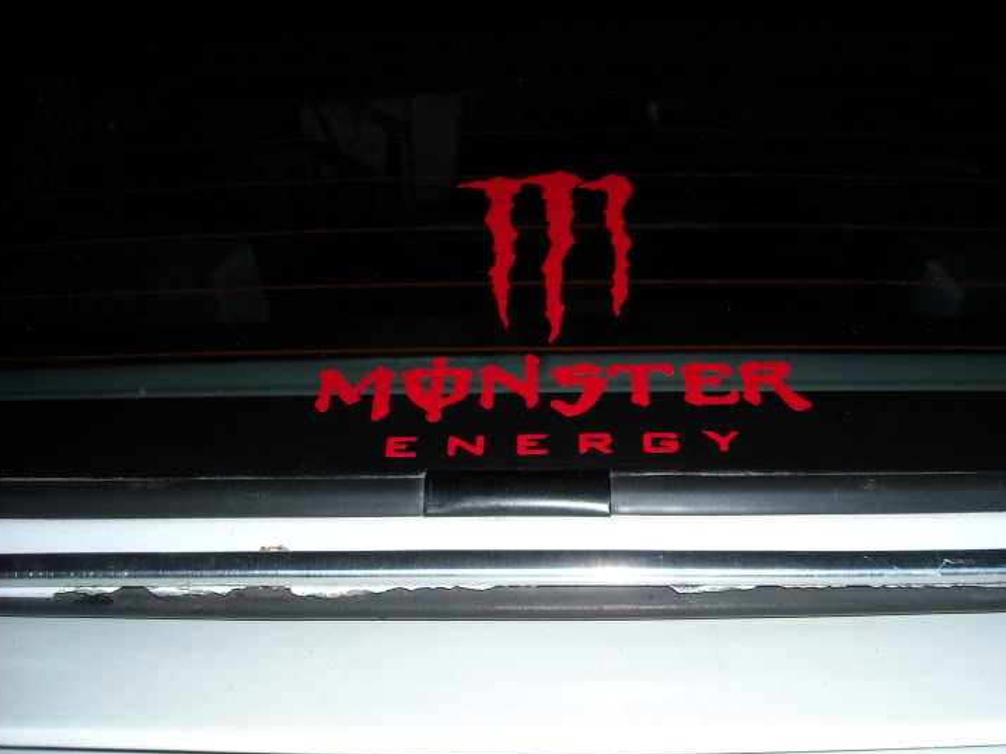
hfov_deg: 47.8
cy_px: 395
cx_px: 551
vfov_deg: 36.8
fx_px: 1133
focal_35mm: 39
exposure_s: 1/60
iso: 200
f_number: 2.8
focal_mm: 5.7
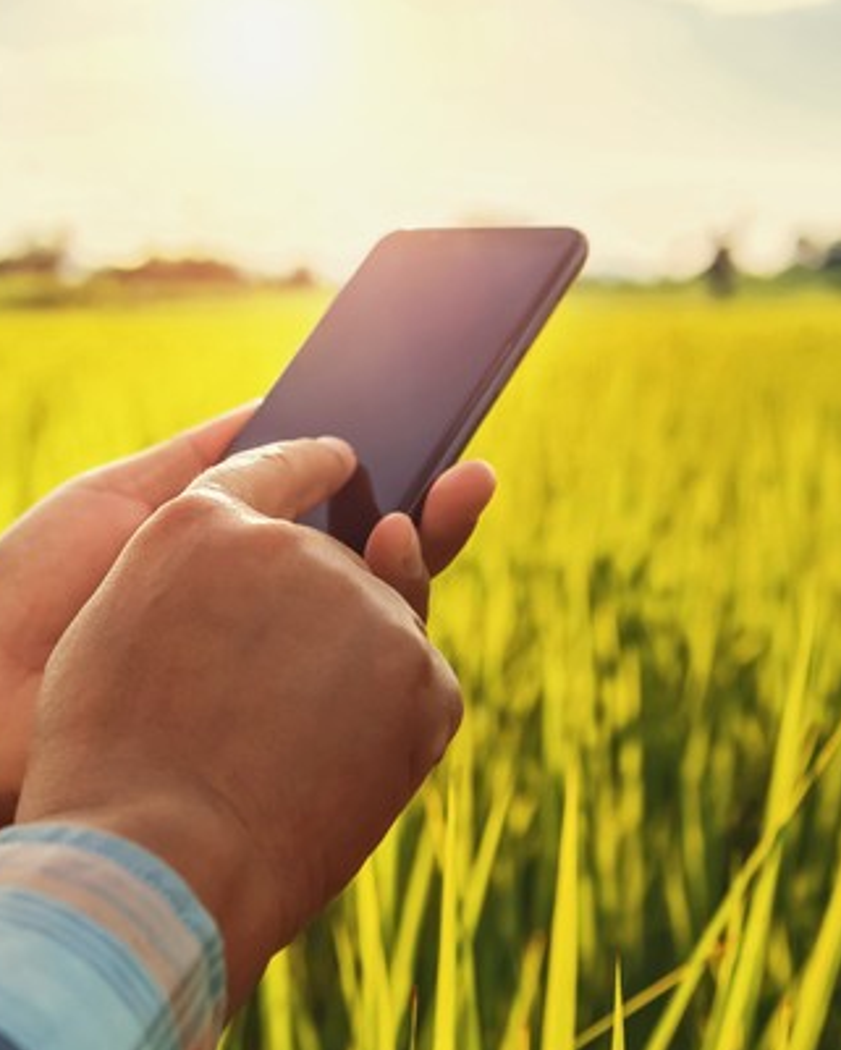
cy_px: 486
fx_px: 1897
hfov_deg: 24.9
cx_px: 280
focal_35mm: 61
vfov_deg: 30.9
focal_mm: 24
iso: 100
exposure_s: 1/2000
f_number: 3.5
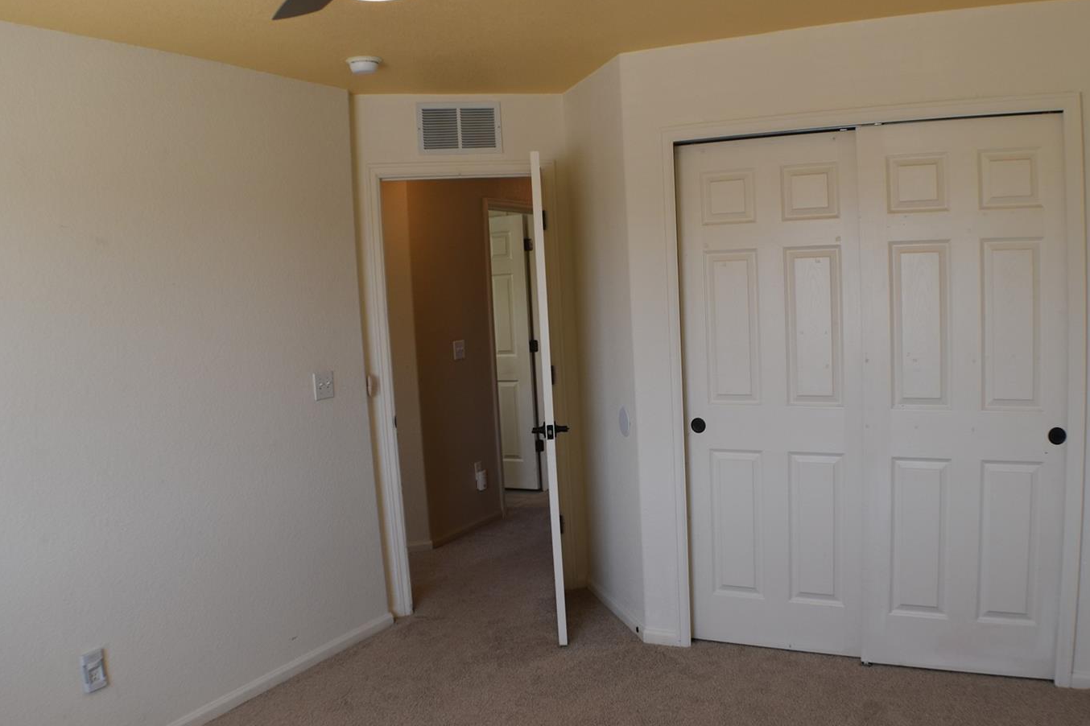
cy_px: 395
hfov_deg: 49.5
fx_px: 1180
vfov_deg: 34.2
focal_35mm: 39
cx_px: 604
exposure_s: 1/160
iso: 400
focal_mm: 22
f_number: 6.3
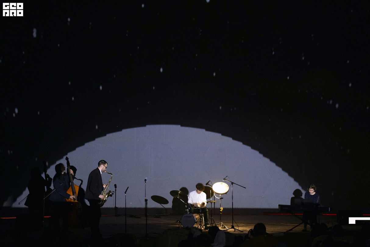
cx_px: 185
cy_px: 124
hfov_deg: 37.5
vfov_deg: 25.5
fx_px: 545
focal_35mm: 53
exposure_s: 1/50
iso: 6400
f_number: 2
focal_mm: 35
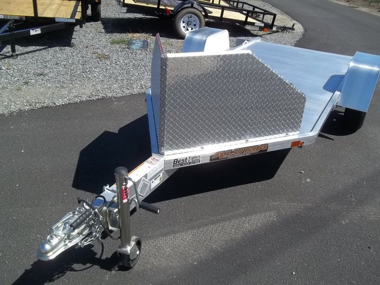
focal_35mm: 32
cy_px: 142
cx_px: 190
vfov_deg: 44.2
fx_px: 351
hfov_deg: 56.8
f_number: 8.8
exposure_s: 1/200
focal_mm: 5.7
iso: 64
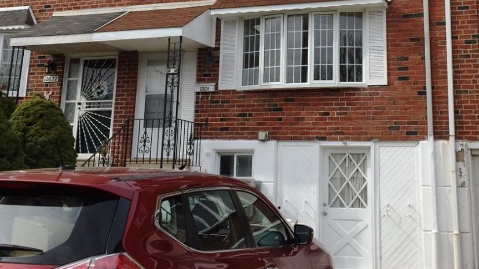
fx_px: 698
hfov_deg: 37.7
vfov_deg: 21.2
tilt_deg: +13.9
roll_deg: -2.6
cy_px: 8
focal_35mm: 55
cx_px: 282
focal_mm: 4.15
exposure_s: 1/2639
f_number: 2.2
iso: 32
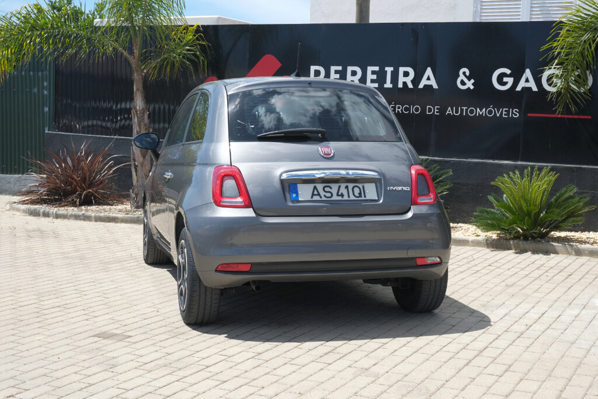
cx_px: 299
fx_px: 847
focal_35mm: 51
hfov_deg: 38.9
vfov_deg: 26.5
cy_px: 200
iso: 160
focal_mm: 34.3
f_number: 9
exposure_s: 1/200
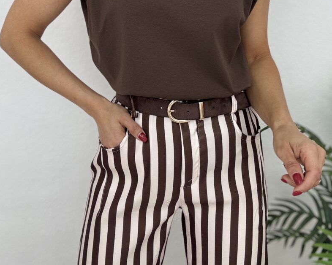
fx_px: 393
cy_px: 52
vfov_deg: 36.0
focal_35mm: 40
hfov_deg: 45.8
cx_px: 168
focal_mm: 2.69
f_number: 1.9
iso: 64
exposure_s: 1/100
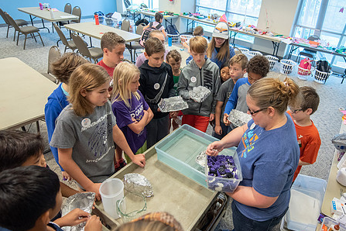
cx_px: 207
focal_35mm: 23
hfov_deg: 75.3
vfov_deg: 55.0
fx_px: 221
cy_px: 104
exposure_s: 1/250
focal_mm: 14
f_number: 2.8
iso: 800
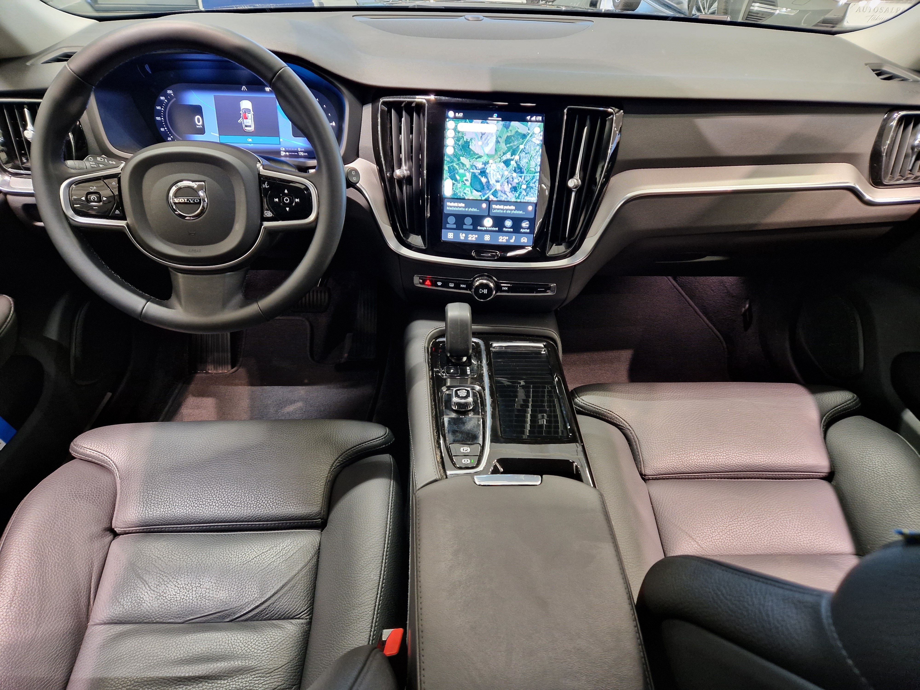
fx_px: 611
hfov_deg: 73.9
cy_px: 345
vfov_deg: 58.9
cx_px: 460
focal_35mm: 23
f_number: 1.8
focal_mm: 5.4
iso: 250
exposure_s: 1/33
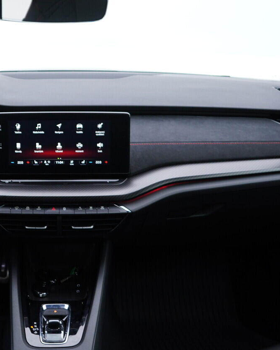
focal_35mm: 58
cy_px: 155
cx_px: 62
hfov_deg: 25.8
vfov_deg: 32.5
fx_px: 601
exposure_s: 1/40
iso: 160
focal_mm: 24
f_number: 2.8
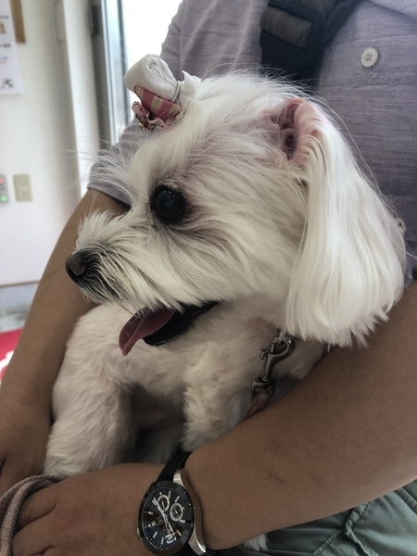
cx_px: 208
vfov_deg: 63.4
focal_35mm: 28
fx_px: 450
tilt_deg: -17.2
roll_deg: +1.5
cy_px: 278
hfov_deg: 49.7
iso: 32
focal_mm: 3.99
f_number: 1.8
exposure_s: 1/100
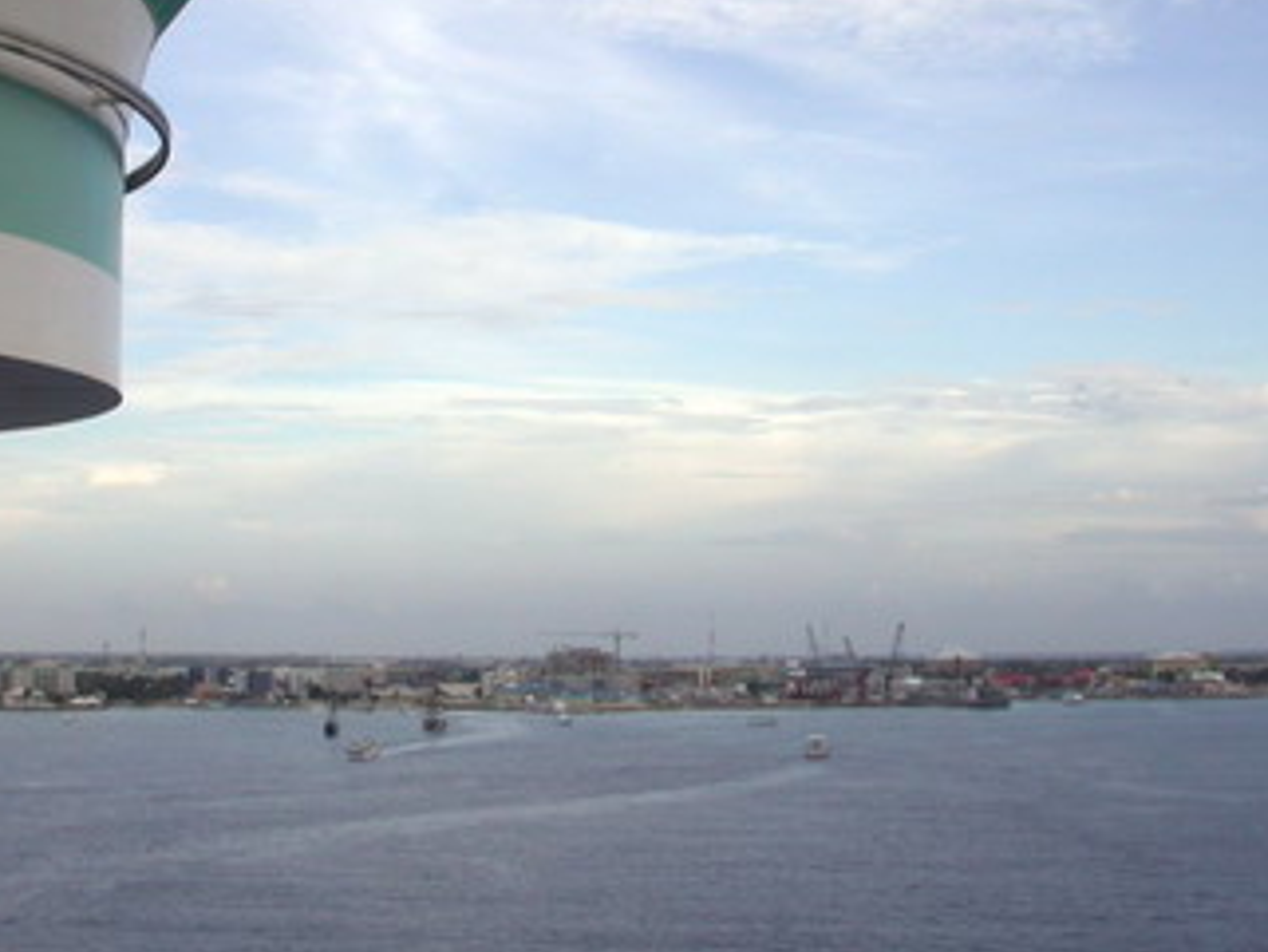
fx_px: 2309
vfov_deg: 23.2
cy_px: 288
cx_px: 504
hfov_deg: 30.6
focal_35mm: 63
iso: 100
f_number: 6.7
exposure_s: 1/252
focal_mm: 7.85
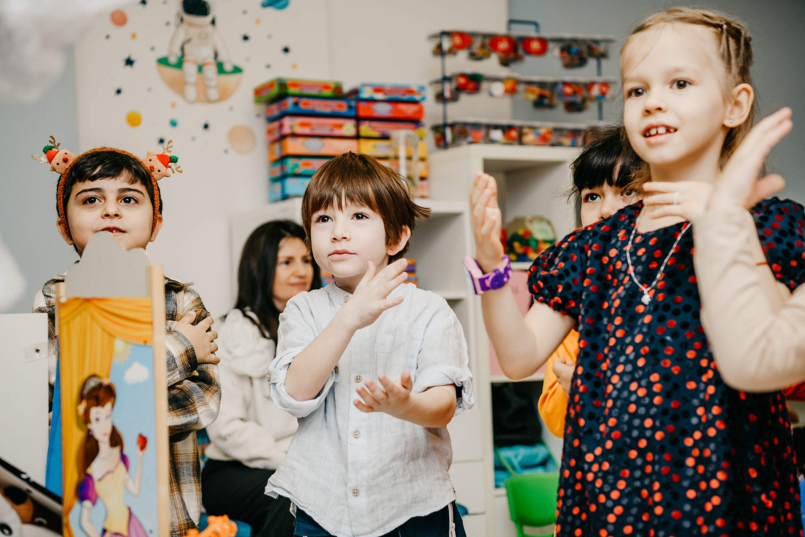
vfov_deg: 19.5
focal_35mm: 70
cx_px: 402
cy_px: 268
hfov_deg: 28.8
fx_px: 1565
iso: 250
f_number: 4
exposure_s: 1/160
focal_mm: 70
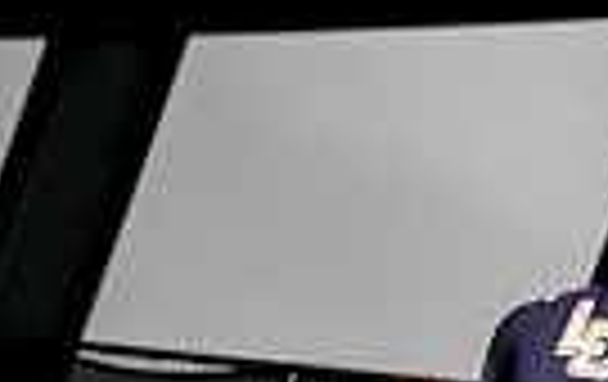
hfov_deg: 14.9
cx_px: 450
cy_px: 989
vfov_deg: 8.5
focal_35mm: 139
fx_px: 2308
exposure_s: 1/250
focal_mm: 41
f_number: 6.3
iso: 200
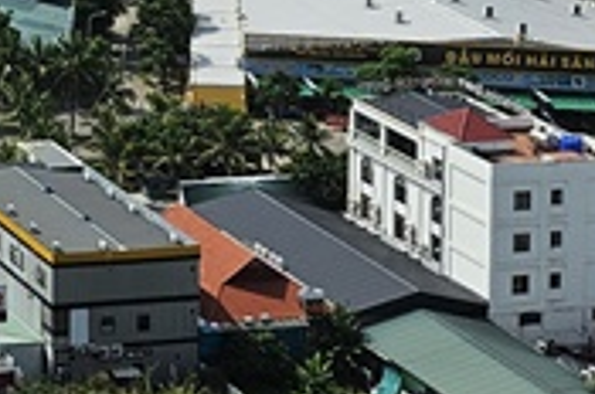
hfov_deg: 12.8
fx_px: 2260
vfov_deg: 9.1
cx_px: -656
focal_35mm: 137
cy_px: -492
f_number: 1.8
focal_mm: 5.4
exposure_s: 1/1936
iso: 25
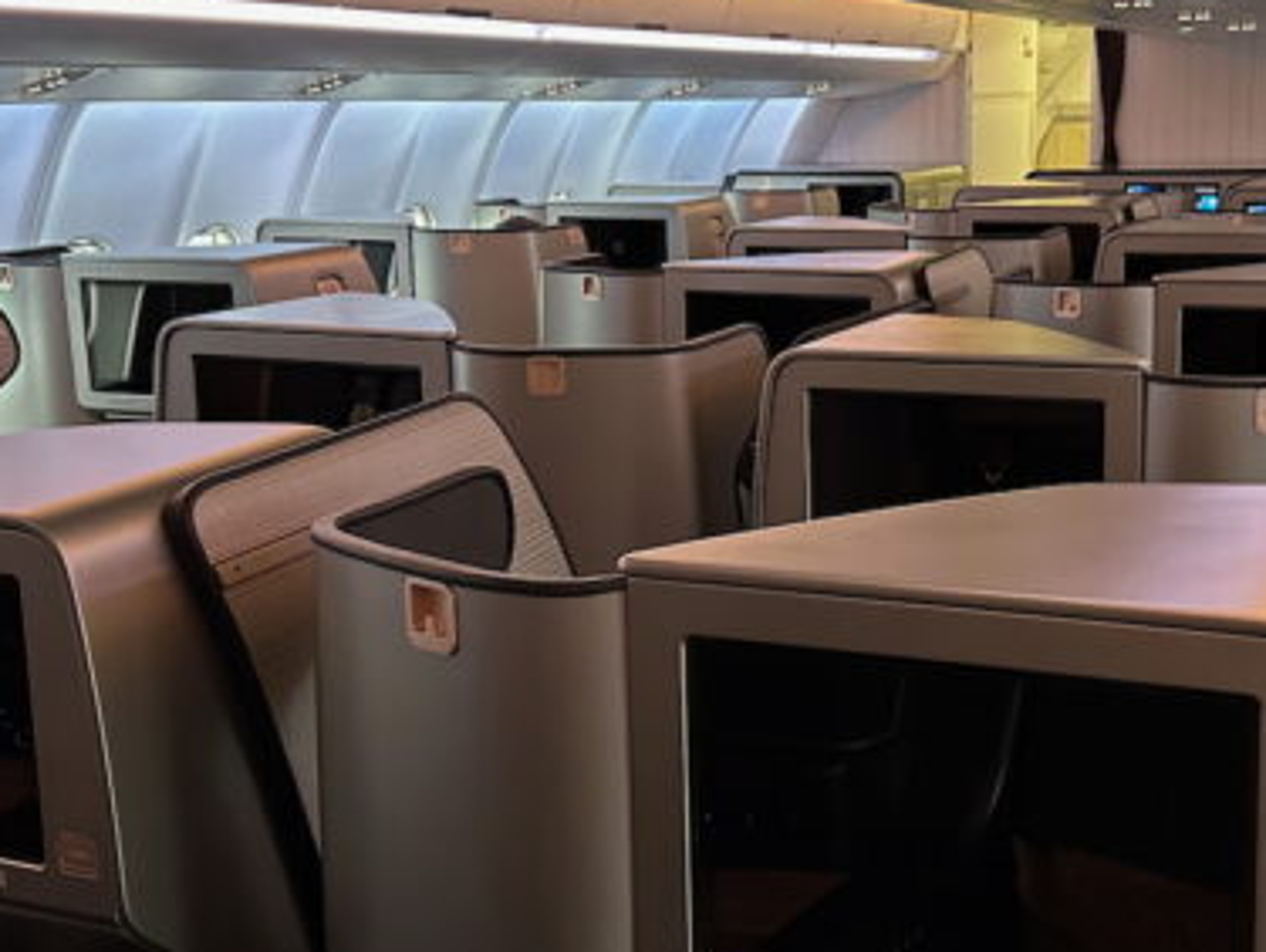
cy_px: 441
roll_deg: +1.7
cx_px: 820
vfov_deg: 30.3
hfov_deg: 39.3
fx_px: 1757
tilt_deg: -11.9
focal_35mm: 48
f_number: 1.78
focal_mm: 6.86
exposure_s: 1/48
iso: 640
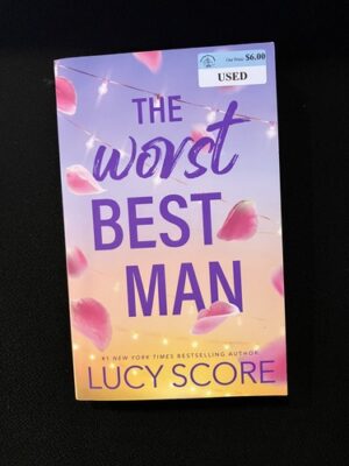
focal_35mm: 28
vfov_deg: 63.4
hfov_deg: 49.7
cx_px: 174
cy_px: 233
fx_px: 376
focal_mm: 3.99
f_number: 1.8
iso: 500
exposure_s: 1/30
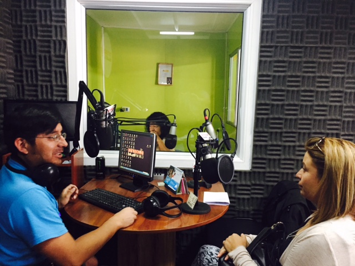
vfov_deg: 48.2
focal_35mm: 29
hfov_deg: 61.7
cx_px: 178
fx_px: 297
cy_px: 133
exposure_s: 1/17
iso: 250
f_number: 2.2
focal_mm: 4.15
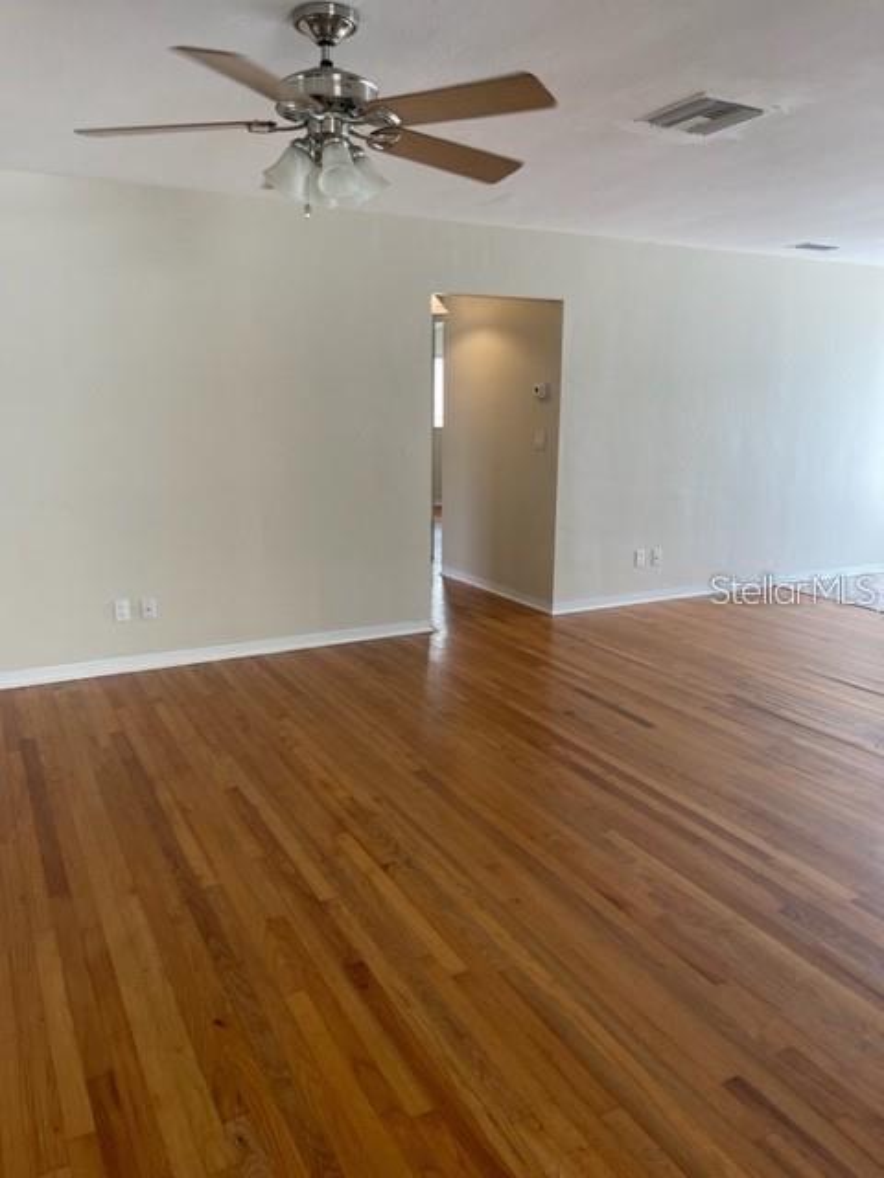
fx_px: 885
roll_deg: -0.7
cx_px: 442
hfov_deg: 53.1
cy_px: 589
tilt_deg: -10.8
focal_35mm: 26
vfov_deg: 67.3
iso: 100
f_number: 1.6
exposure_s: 1/120
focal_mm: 5.1
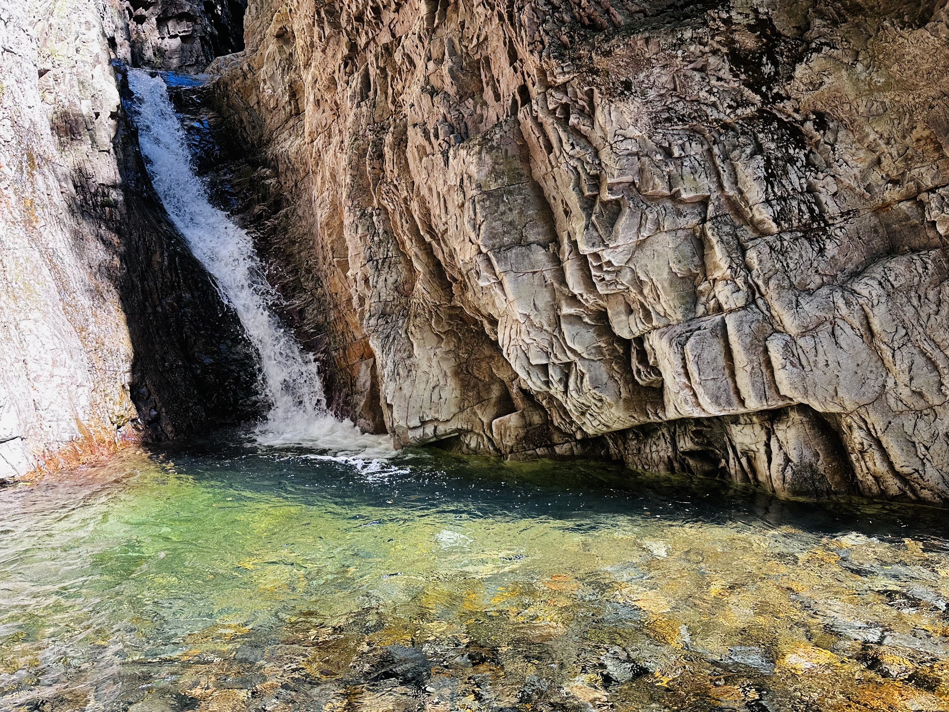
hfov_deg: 71.6
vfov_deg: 56.8
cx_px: 474
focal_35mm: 24
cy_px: 356
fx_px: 658
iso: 64
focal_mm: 6.86
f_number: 1.78
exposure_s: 1/220
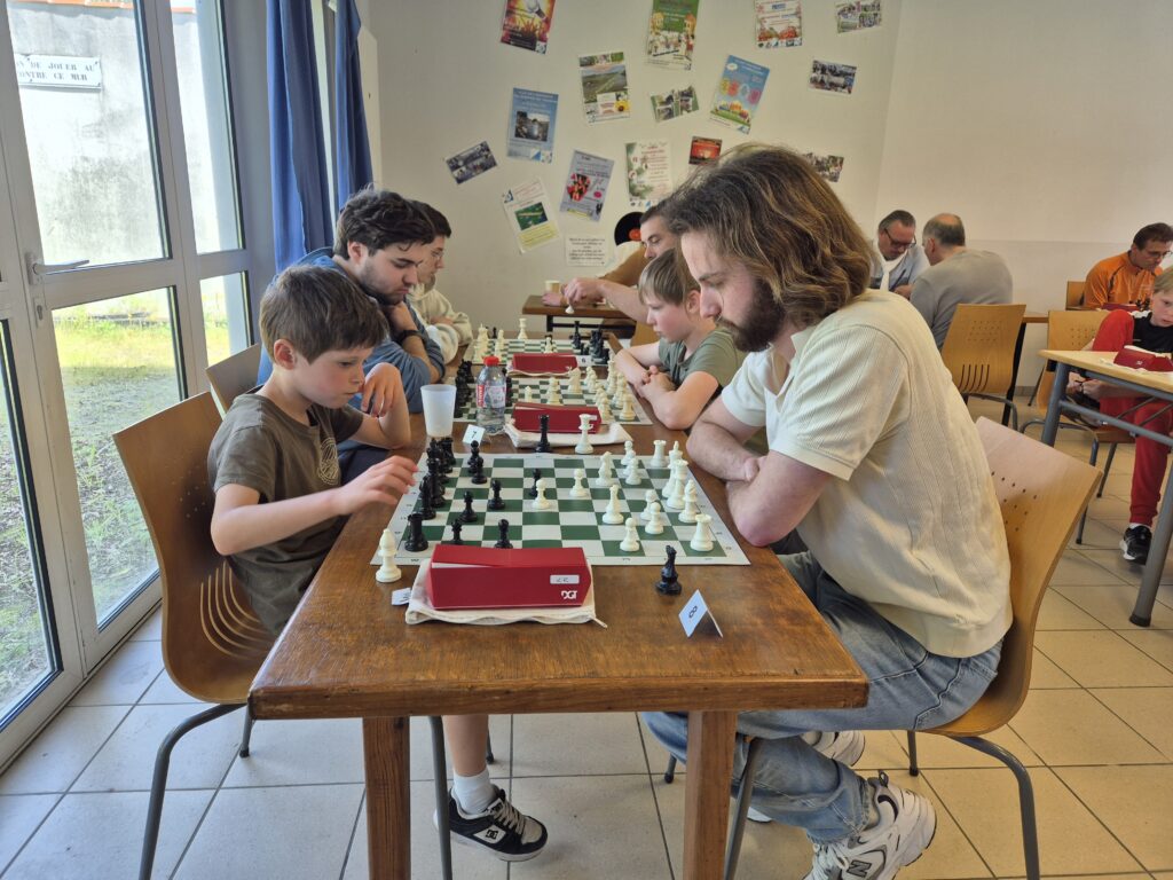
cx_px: 586
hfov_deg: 73.9
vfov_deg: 58.9
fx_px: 779
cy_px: 440
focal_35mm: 23
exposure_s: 1/100
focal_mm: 5.4
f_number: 1.8
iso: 40
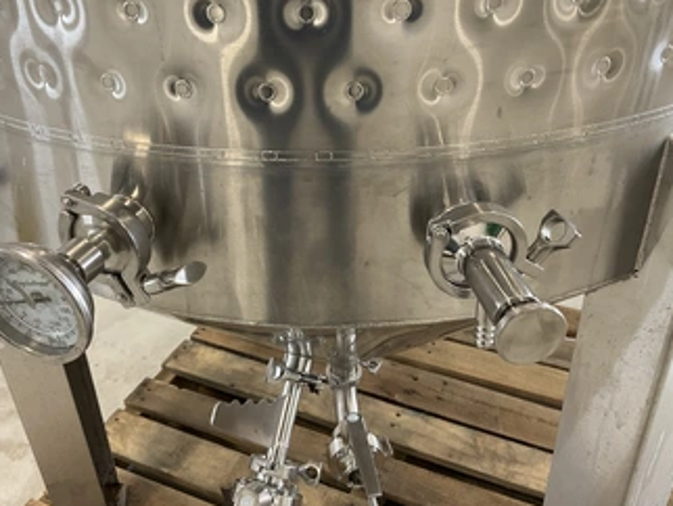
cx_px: 307
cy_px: 245
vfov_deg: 39.7
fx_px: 700
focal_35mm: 36
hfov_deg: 51.3
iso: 64
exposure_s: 1/84
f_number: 1.8
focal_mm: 3
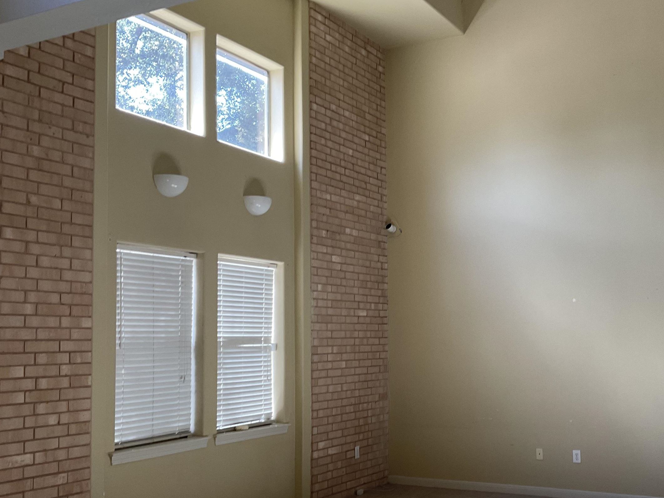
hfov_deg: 44.1
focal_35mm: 42
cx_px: 445
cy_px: 305
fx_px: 806
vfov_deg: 34.2
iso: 50
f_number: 1.8
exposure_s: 1/60
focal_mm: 3
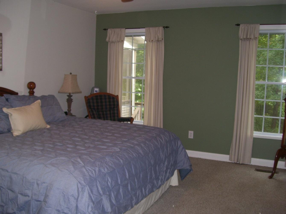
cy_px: 107
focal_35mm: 37
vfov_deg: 38.7
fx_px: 306
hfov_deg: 50.1
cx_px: 143
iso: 80
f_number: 2.7
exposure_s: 1/60
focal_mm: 6
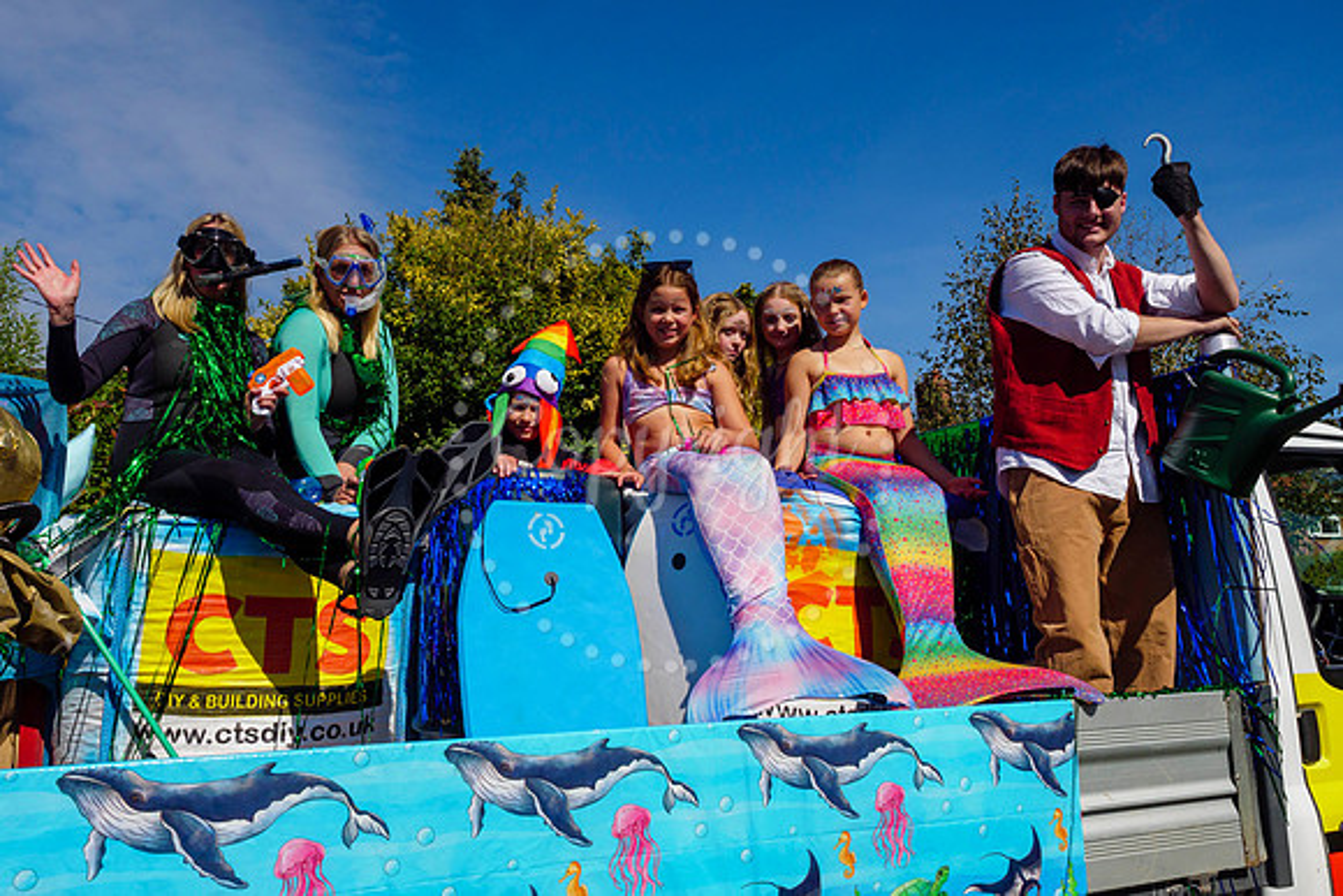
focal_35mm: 30
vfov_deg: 43.4
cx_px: 672
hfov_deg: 61.6
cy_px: 448
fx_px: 1125
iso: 200
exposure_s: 1/3200
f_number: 4.5
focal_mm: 14
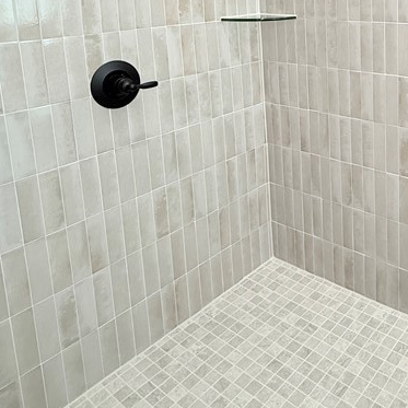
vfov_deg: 44.9
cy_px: 57
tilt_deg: -9.3
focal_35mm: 34
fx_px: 453
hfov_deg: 43.9
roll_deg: +0.2
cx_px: 372
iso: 320
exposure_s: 1/120
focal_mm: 2.22
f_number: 2.2
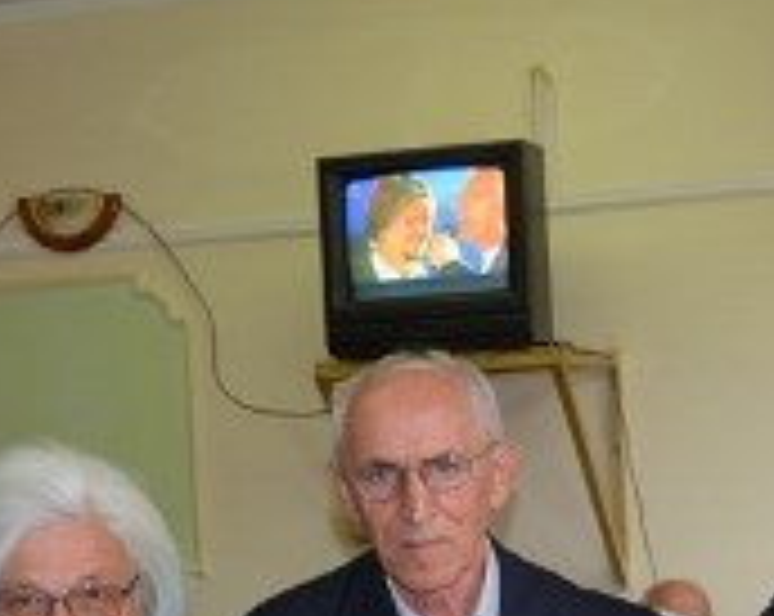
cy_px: 571
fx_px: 2447
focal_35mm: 107
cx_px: 410
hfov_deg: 18.0
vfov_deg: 14.2
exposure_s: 1/60
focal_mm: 26
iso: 400
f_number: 4
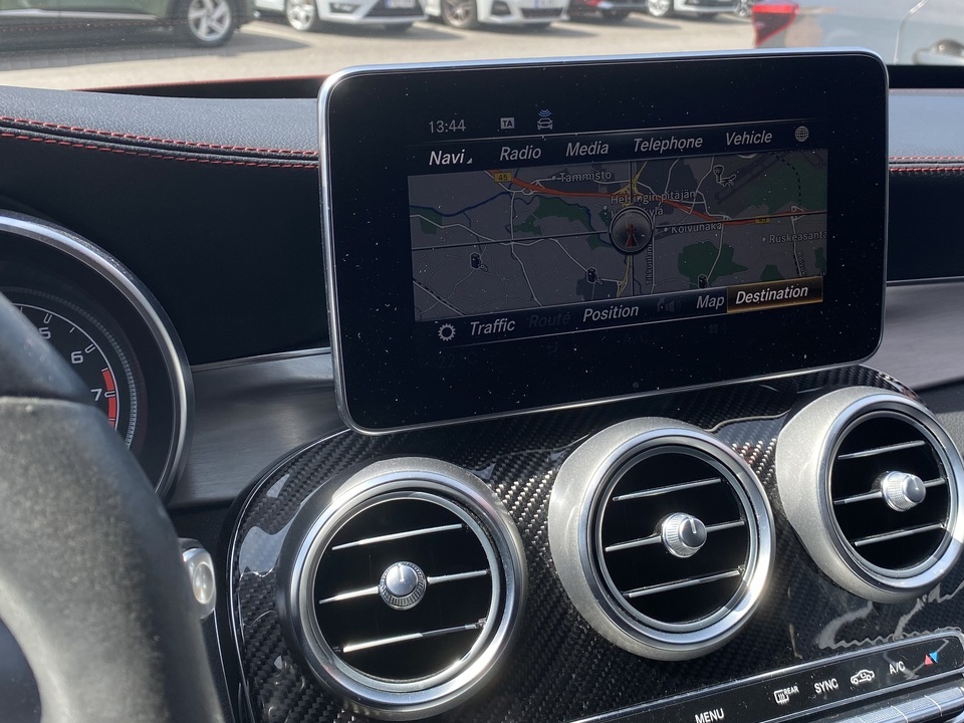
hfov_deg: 47.8
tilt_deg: -16.1
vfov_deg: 36.4
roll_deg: -2.9
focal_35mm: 39
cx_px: 540
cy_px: 237
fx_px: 1086
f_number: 1.8
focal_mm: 4.25
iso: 32
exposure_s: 1/502
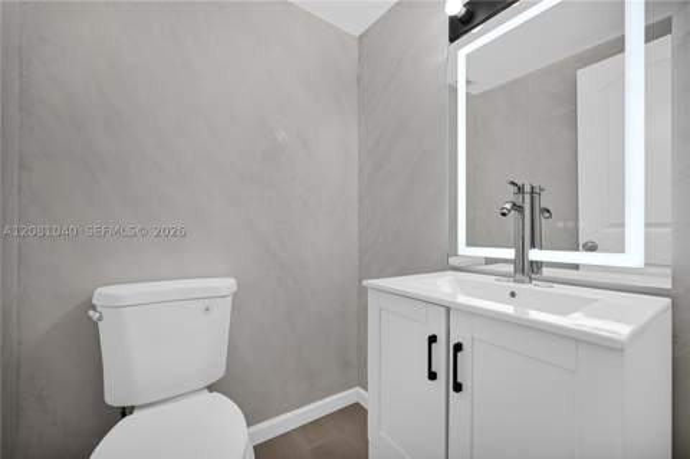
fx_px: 268
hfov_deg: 104.3
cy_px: 230
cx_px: 345
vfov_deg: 81.1
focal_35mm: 14
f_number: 4
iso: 100
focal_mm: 14
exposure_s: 1/40
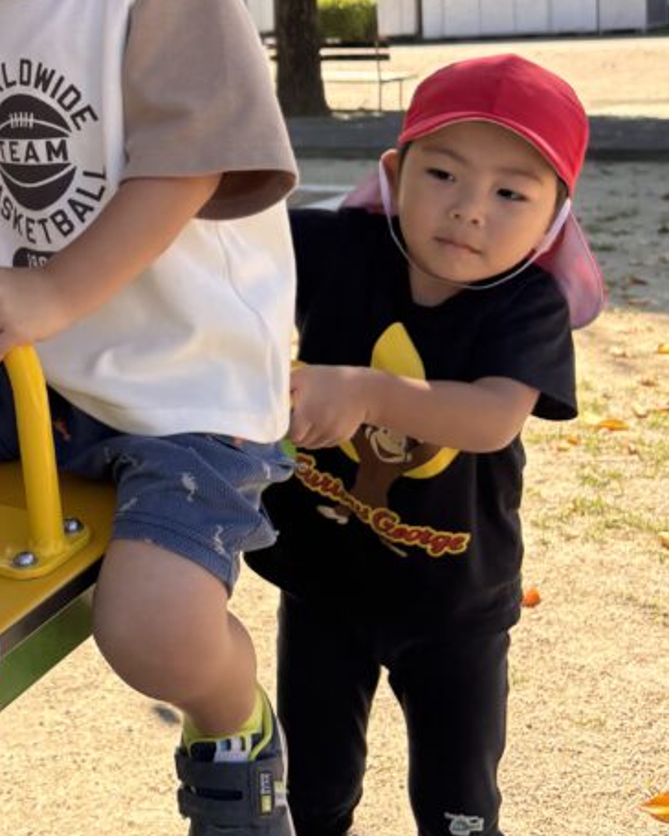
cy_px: 185
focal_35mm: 57
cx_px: -16
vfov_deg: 32.2
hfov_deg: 25.3
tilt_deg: -6.7
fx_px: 1410
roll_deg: +2.5
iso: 50
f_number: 1.6
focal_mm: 5.96
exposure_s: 1/458
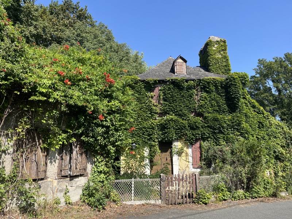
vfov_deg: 53.1
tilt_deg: +11.5
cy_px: 110
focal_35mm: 26
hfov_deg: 67.3
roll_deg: +1.8
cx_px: 146
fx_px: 219
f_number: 1.6
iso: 50
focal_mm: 5.1
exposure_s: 1/1890
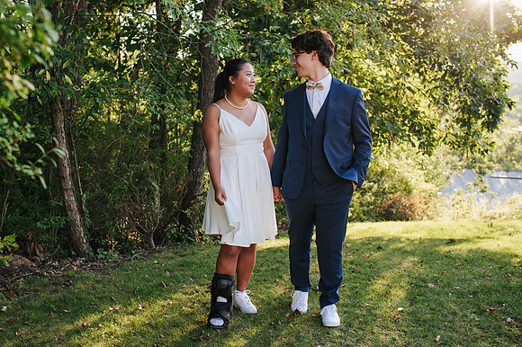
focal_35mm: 38
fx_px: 558
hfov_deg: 50.1
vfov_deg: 34.6
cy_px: 178
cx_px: 235
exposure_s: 1/320
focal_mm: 35
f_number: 3.2
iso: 560
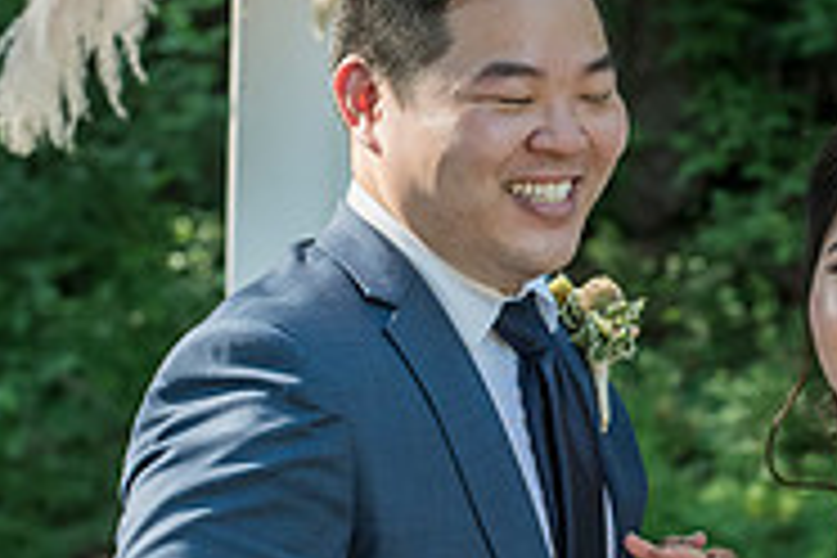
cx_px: 832
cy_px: 317
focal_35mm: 156
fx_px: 3627
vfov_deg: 8.8
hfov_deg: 13.0
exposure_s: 1/800
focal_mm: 50
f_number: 4
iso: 1000
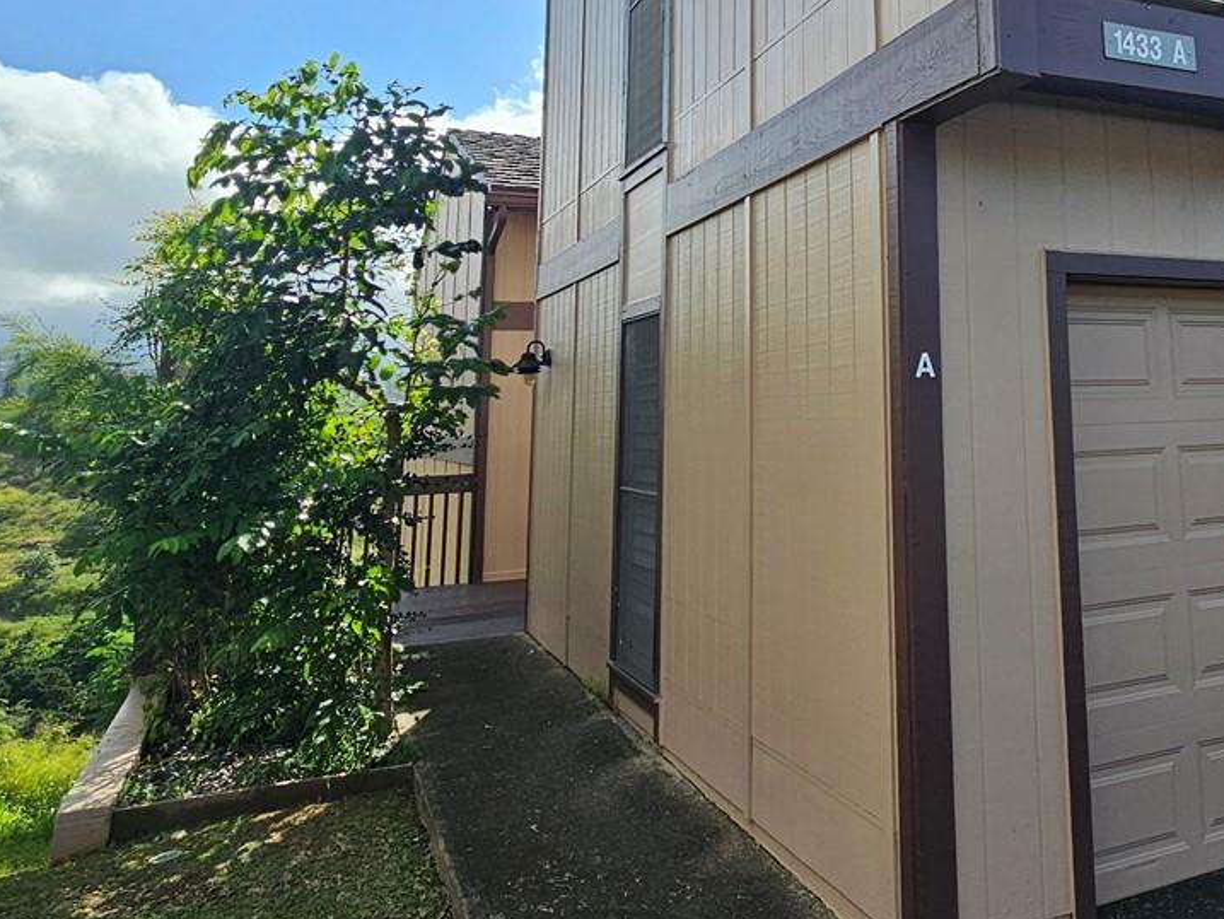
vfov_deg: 46.1
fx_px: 1026
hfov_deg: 57.8
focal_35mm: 29
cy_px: 202
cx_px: 947
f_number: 2.2
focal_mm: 2.2
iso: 50
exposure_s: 1/1677
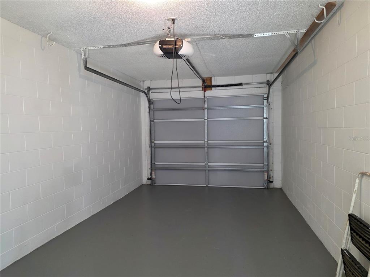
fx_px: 246
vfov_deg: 58.9
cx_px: 185
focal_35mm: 23
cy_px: 138
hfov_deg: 73.9
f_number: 1.7
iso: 320
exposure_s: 1/120
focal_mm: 6.3
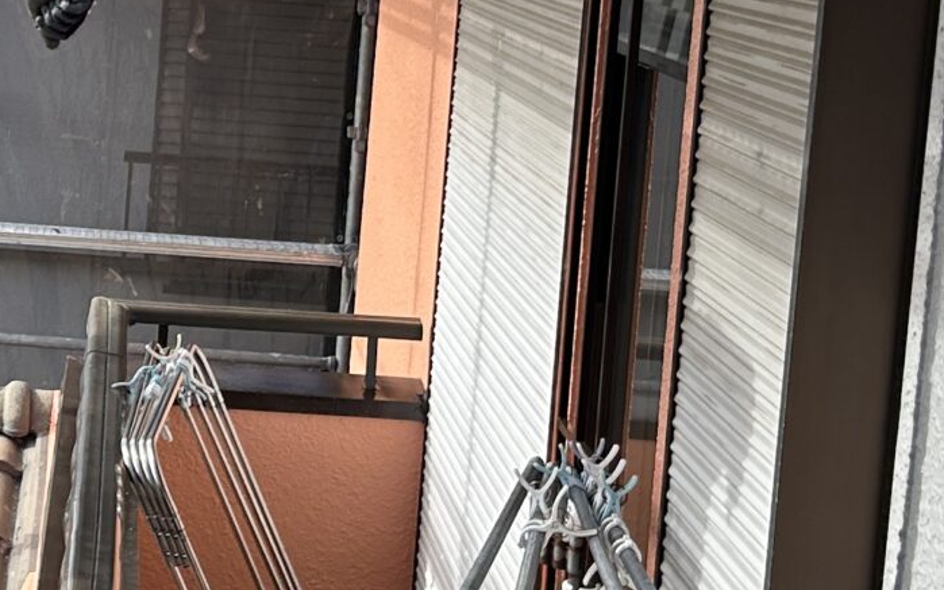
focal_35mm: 101
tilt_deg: -3.0
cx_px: 103
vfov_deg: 12.9
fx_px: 2599
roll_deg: -3.1
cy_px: 116
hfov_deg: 20.2
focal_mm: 5.7
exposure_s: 1/894
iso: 50
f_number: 1.5
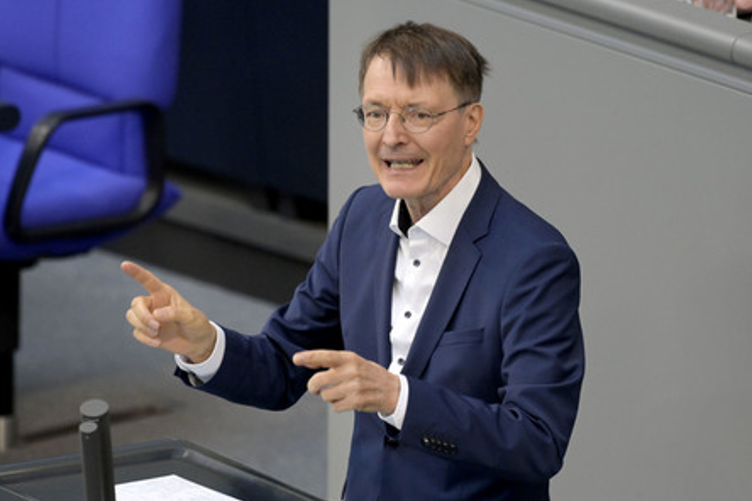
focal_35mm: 406
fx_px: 8480
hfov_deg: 5.1
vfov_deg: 3.4
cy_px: 249
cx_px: 380
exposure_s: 1/400
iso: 8000
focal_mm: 400
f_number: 5.6
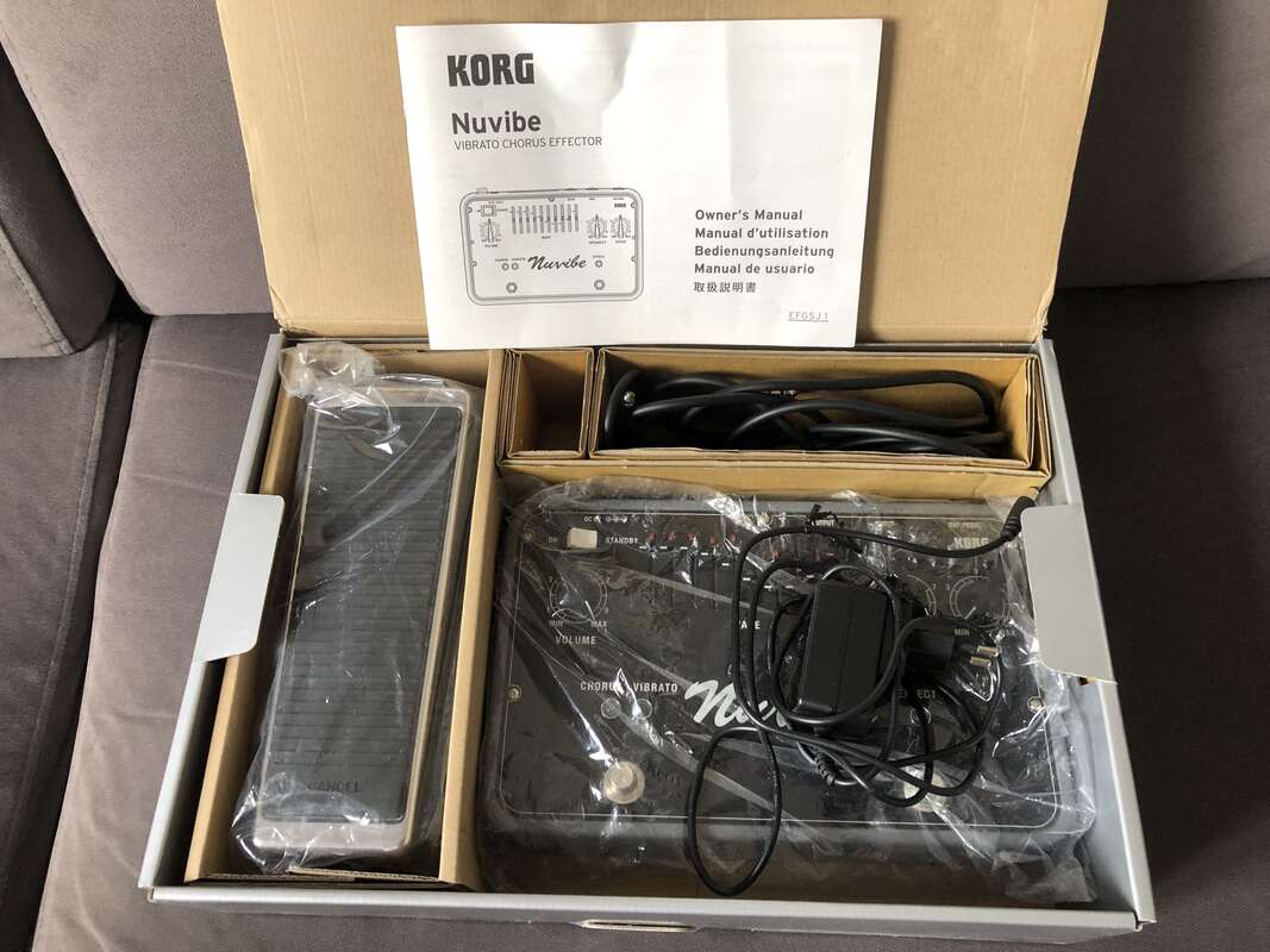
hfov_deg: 63.4
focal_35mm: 28
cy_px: 476
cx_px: 635
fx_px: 1027
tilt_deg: -62.2
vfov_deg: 49.7
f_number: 1.8
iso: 32
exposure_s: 1/30
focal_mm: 3.99
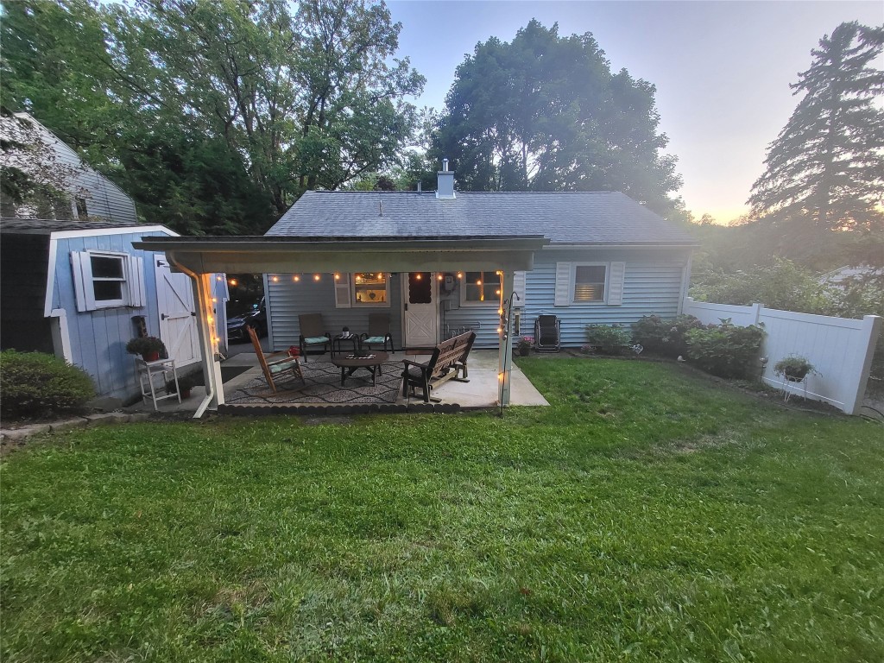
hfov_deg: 106.2
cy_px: 332
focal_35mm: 13
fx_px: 332
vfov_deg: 89.9
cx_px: 442
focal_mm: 1.74
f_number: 2.2
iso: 160
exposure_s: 1/60
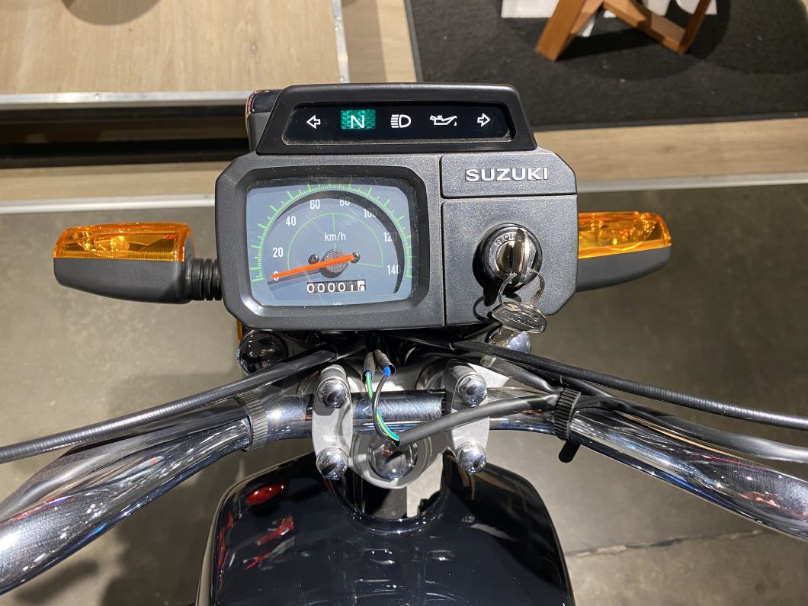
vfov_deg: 53.1
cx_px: 404
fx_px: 607
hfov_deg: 67.3
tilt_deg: -67.4
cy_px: 303
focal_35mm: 26
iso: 100
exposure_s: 1/50
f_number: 1.8
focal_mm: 4.25
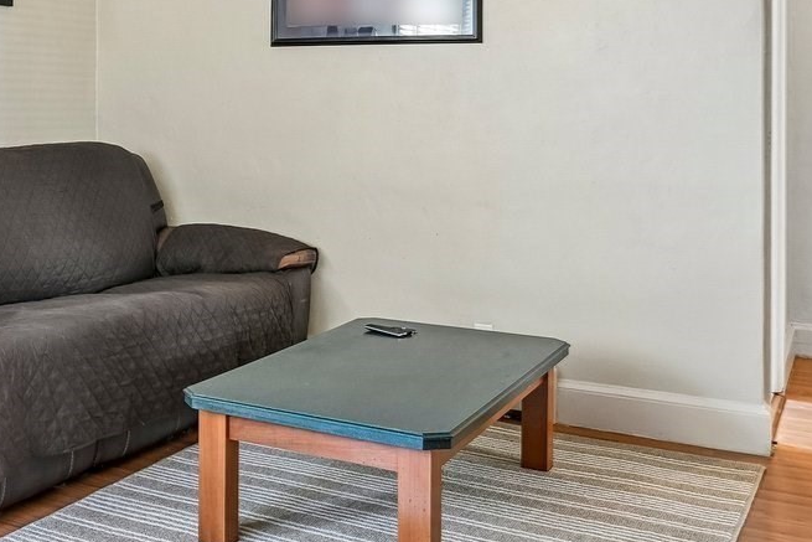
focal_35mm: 50
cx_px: 24
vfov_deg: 26.5
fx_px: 1128
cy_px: 104
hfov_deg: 36.2
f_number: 8
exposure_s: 1/8
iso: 400
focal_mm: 16
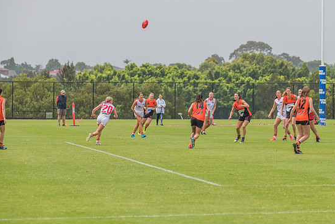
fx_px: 3333
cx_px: 187
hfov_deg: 5.8
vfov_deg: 3.8
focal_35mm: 358
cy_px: 102
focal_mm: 300
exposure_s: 1/1250
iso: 800
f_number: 10
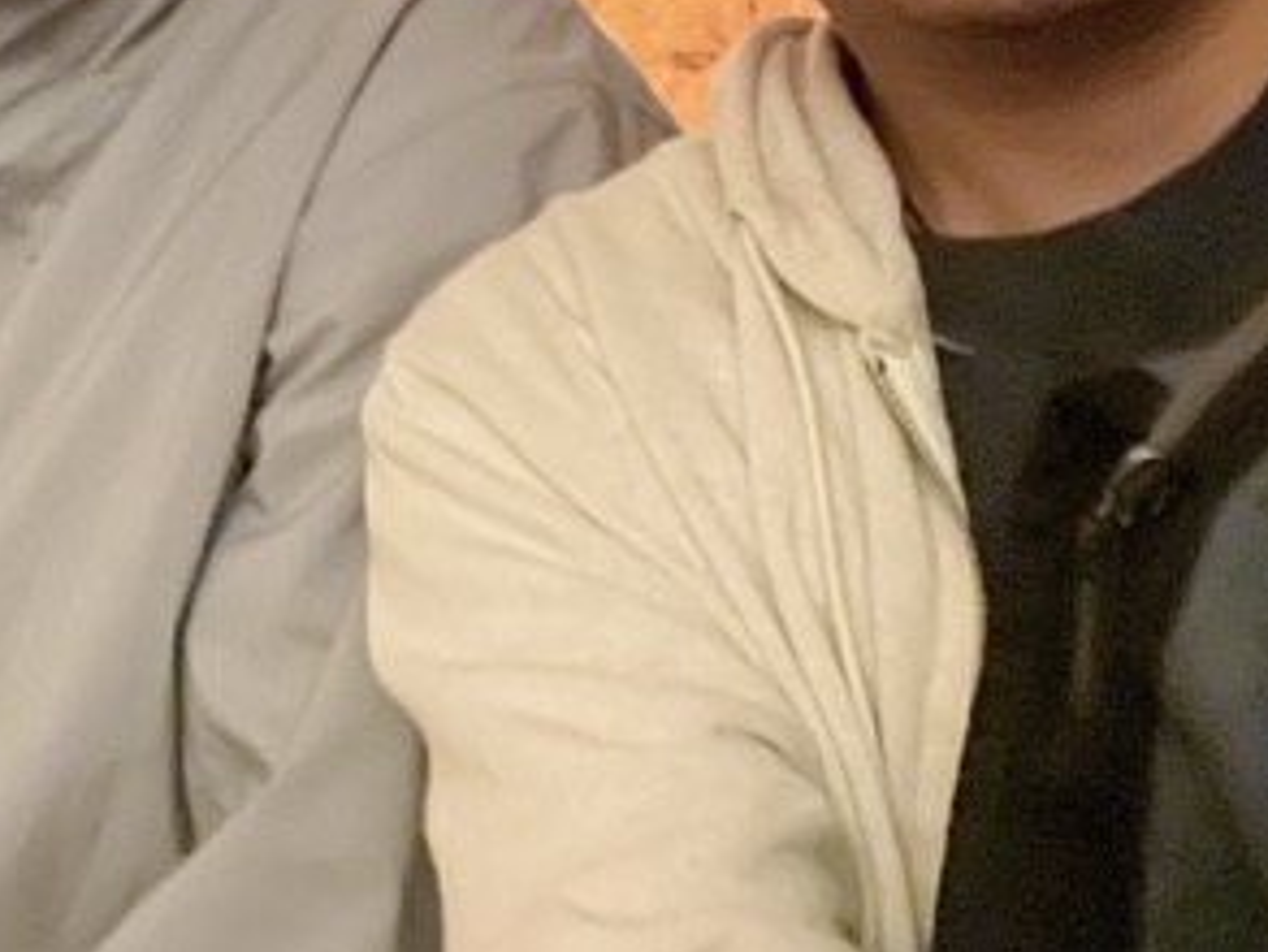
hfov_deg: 31.4
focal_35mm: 55
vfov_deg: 24.3
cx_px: -95
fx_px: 2016
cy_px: -171
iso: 2500
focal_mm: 2.71
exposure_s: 1/8
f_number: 2.2
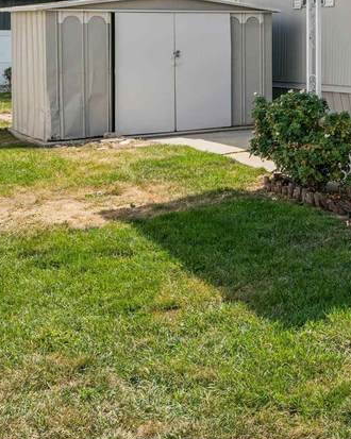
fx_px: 847
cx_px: 596
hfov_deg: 19.0
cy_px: 53
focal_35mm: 65
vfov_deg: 28.1
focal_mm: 22.4
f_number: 13
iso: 400
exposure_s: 1/200
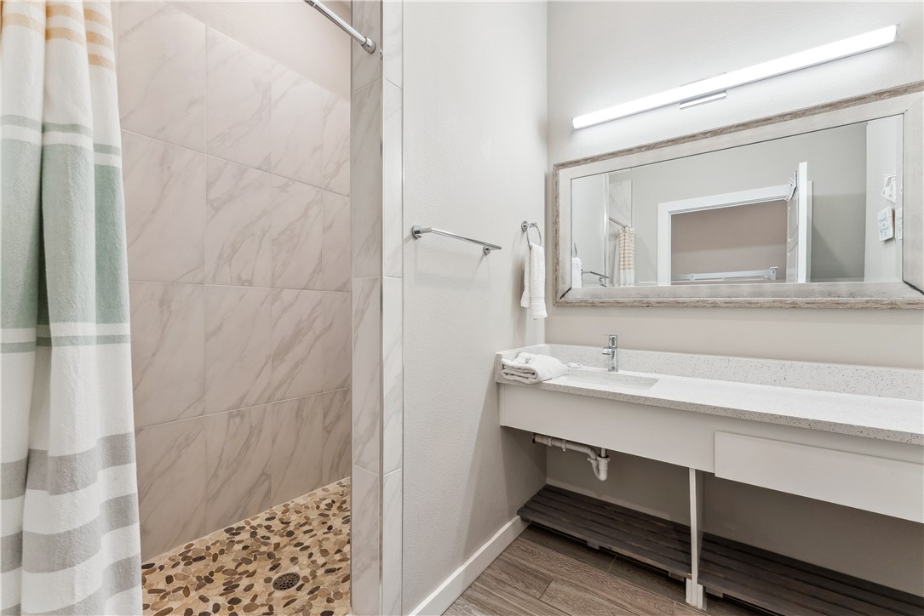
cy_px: 308
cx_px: 462
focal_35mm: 14
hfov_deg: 104.2
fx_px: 359
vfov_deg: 81.2
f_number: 10
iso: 200
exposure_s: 1/6
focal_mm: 14
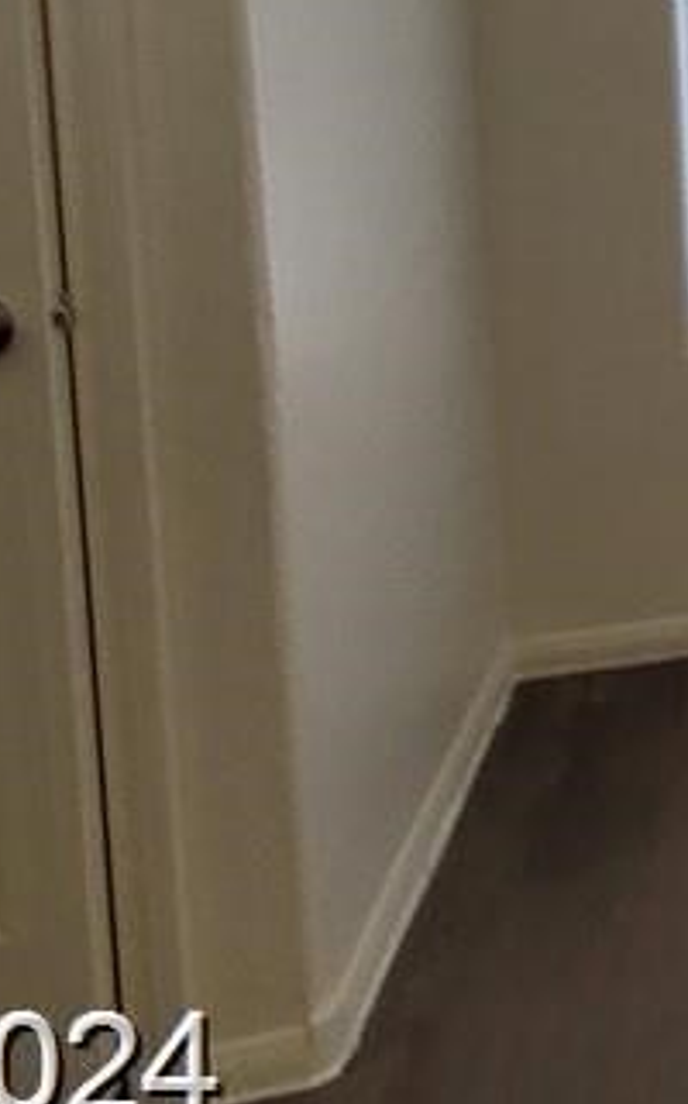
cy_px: -151
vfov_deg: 37.0
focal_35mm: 44
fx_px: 1323
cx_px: 1321
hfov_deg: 19.4
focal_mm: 2.2
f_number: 2.2
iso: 100
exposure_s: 1/120
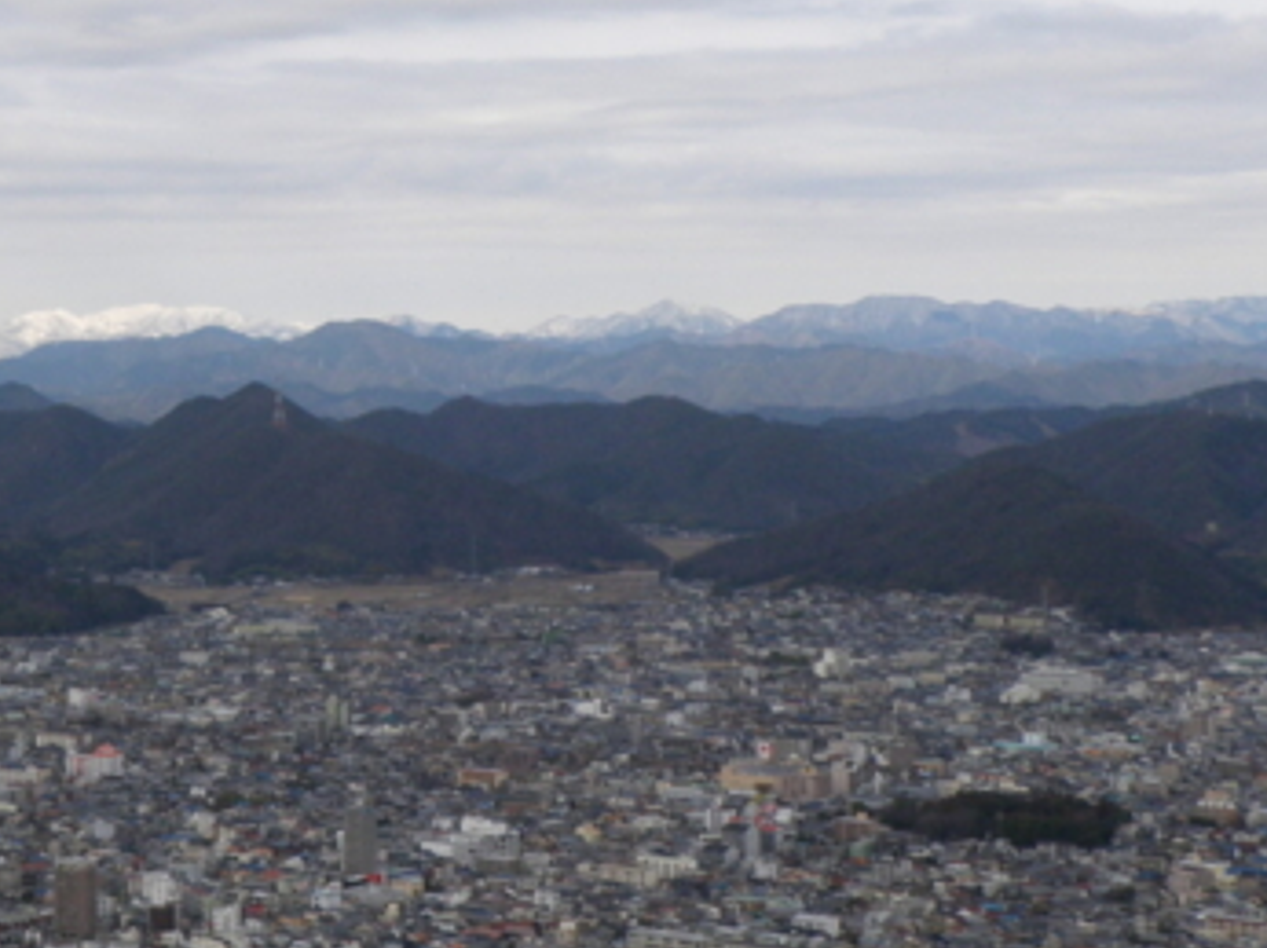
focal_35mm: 81
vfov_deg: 18.1
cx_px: 176
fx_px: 2963
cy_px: 242
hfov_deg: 23.6
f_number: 6.3
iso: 64
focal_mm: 6.2
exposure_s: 1/200
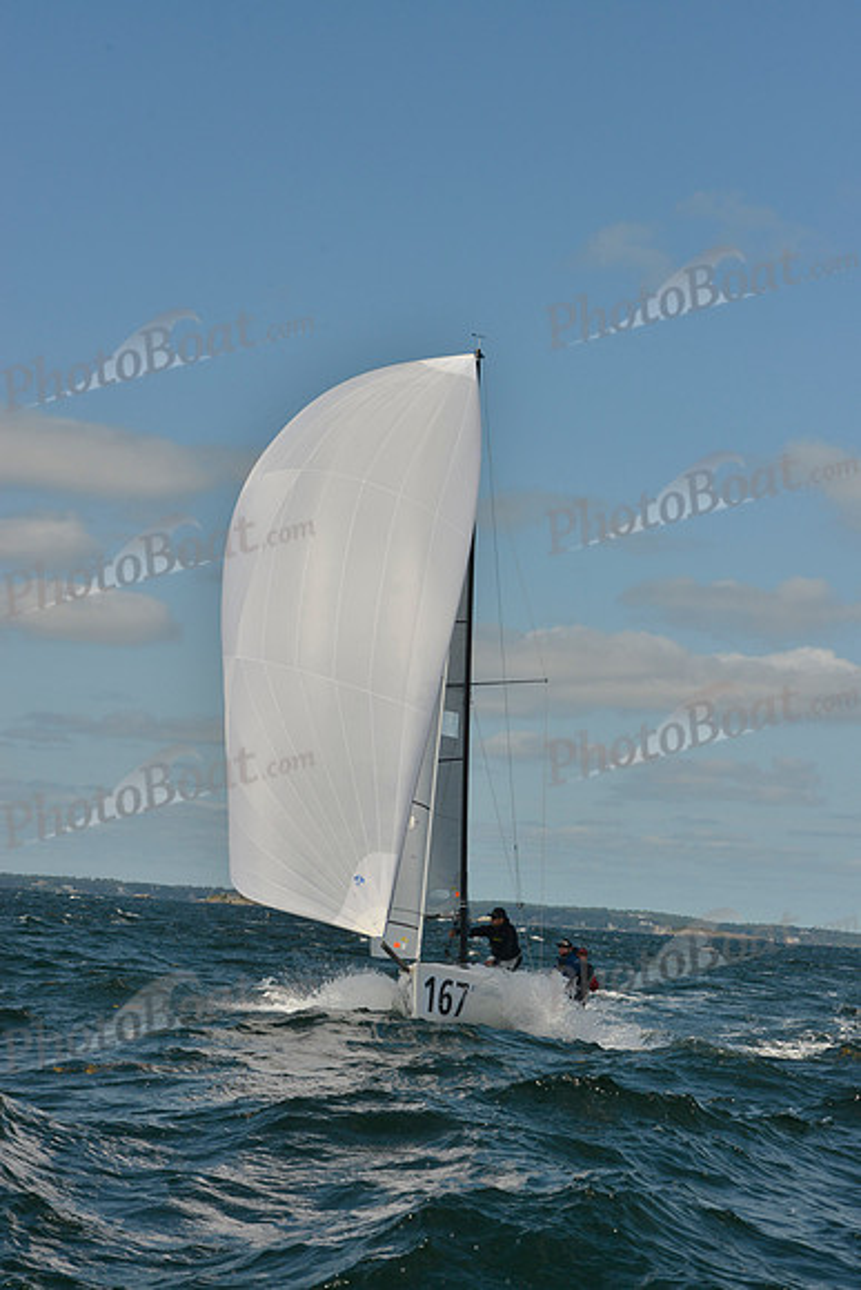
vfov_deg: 28.8
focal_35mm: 70
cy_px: 645
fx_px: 2510
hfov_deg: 19.5
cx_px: 430
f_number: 13
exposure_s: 1/1600
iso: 400
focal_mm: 70
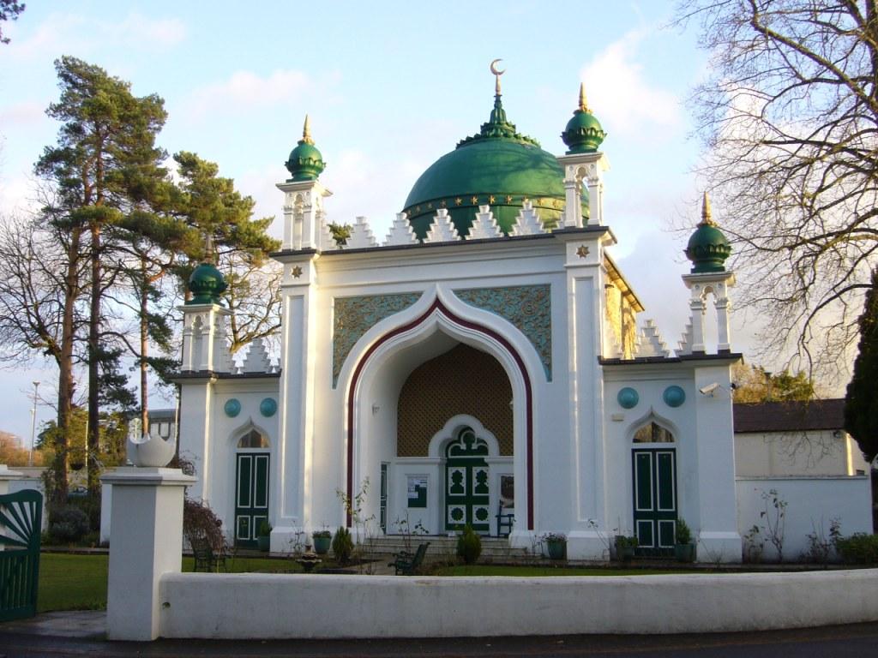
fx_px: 1015
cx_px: 439
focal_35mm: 40
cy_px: 329
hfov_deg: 46.8
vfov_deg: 36.0
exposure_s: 1/100
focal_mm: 6.6
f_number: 3
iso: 80
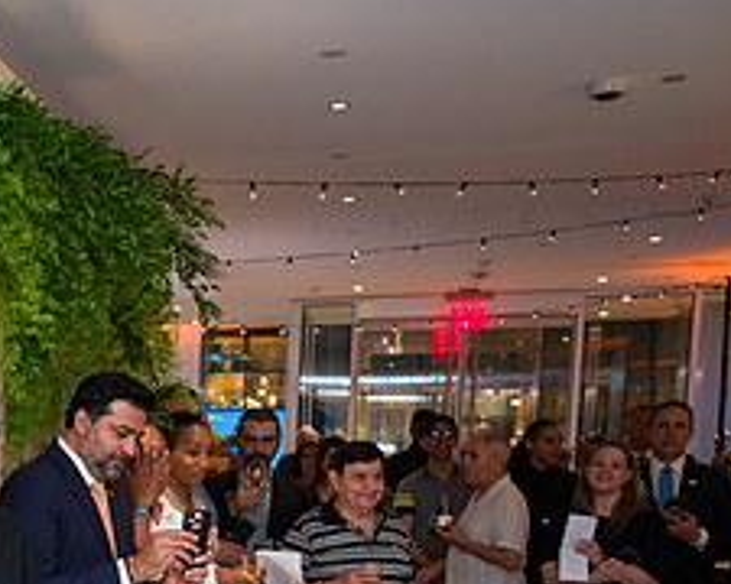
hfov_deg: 26.4
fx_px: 1363
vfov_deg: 23.0
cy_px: 613
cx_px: -162
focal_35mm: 63
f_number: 3.2
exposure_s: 1/160
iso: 800
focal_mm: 25.5
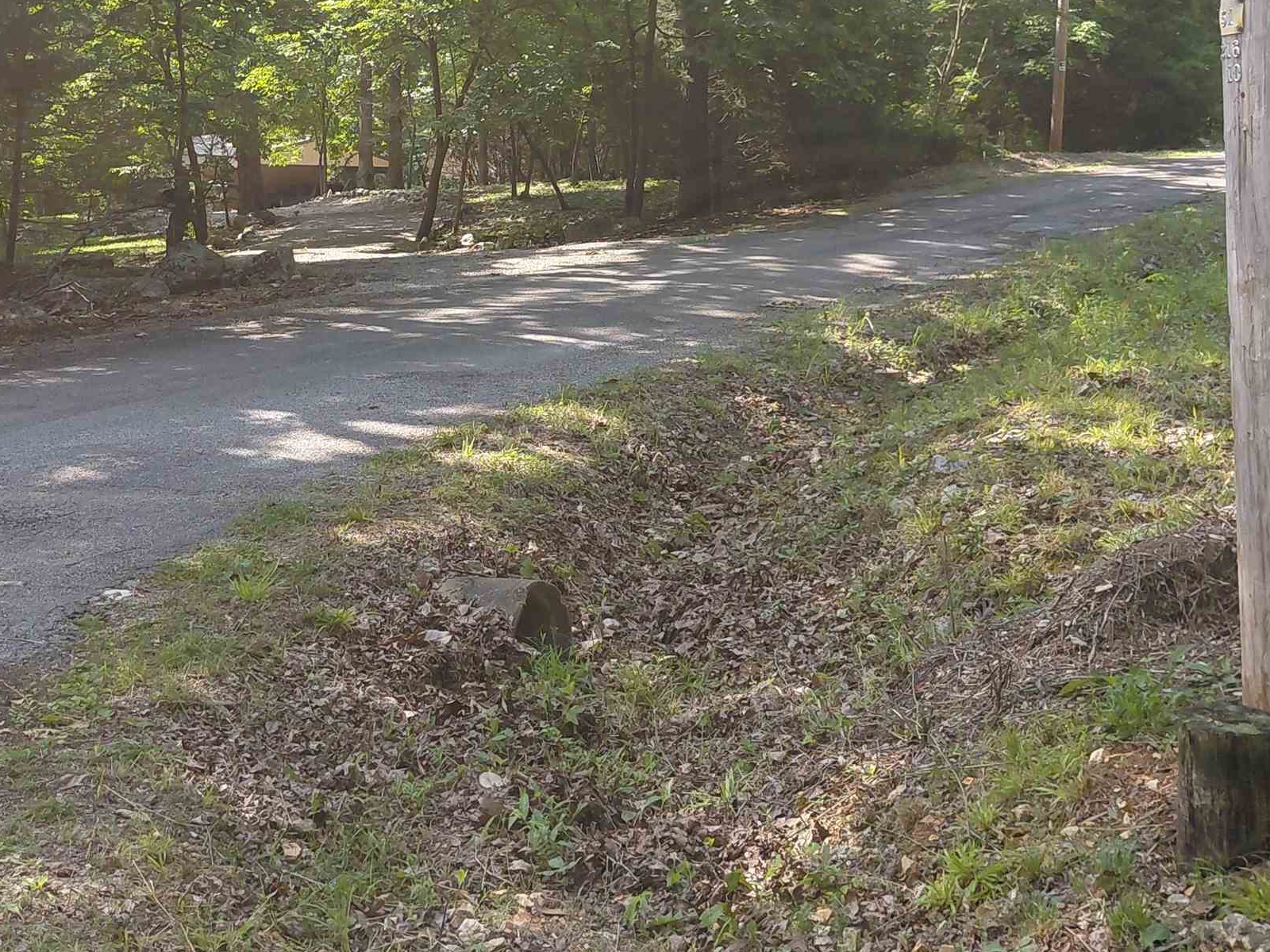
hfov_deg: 39.6
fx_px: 1761
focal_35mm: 48
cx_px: 607
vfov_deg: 29.7
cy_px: 218
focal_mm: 4.69
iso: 50
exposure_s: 1/554
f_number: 1.8
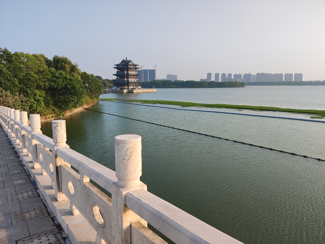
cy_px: 122
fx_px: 244
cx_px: 162
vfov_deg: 53.1
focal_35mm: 26
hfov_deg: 67.3
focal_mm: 4.74
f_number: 1.79
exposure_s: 1/615
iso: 50
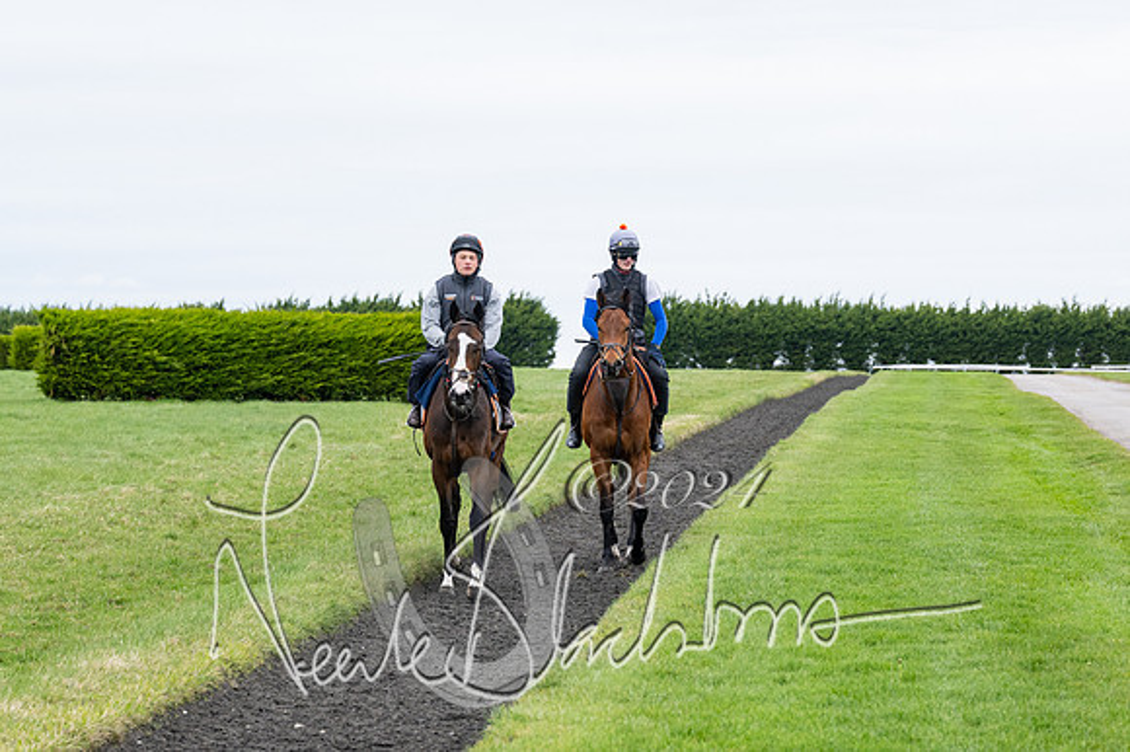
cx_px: 565
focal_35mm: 147
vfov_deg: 9.3
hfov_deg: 14.0
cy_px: 376
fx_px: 4611
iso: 500
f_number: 5
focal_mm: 98
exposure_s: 1/1000
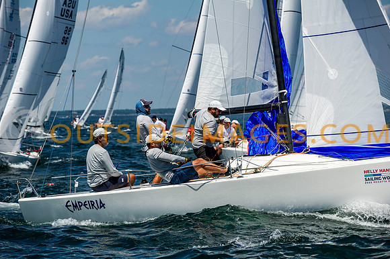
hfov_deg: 14.2
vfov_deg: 9.5
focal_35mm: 145
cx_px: 195
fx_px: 1570
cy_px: 130
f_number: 5.6
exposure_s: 1/2500
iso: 320
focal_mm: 145
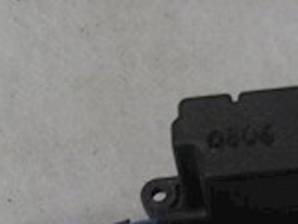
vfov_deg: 9.6
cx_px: 22
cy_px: 307
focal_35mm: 151
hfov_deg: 12.9
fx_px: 1301
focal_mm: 7.9
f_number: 2.8
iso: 200
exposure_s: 1/40
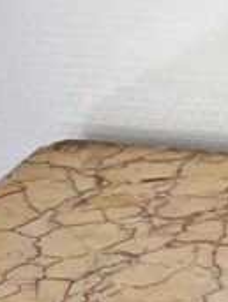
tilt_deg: -5.9
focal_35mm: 182
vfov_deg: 9.4
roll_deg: -1.1
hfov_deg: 7.2
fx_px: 1592
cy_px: -468
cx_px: 718
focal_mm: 5.1
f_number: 1.6
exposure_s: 1/122
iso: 100
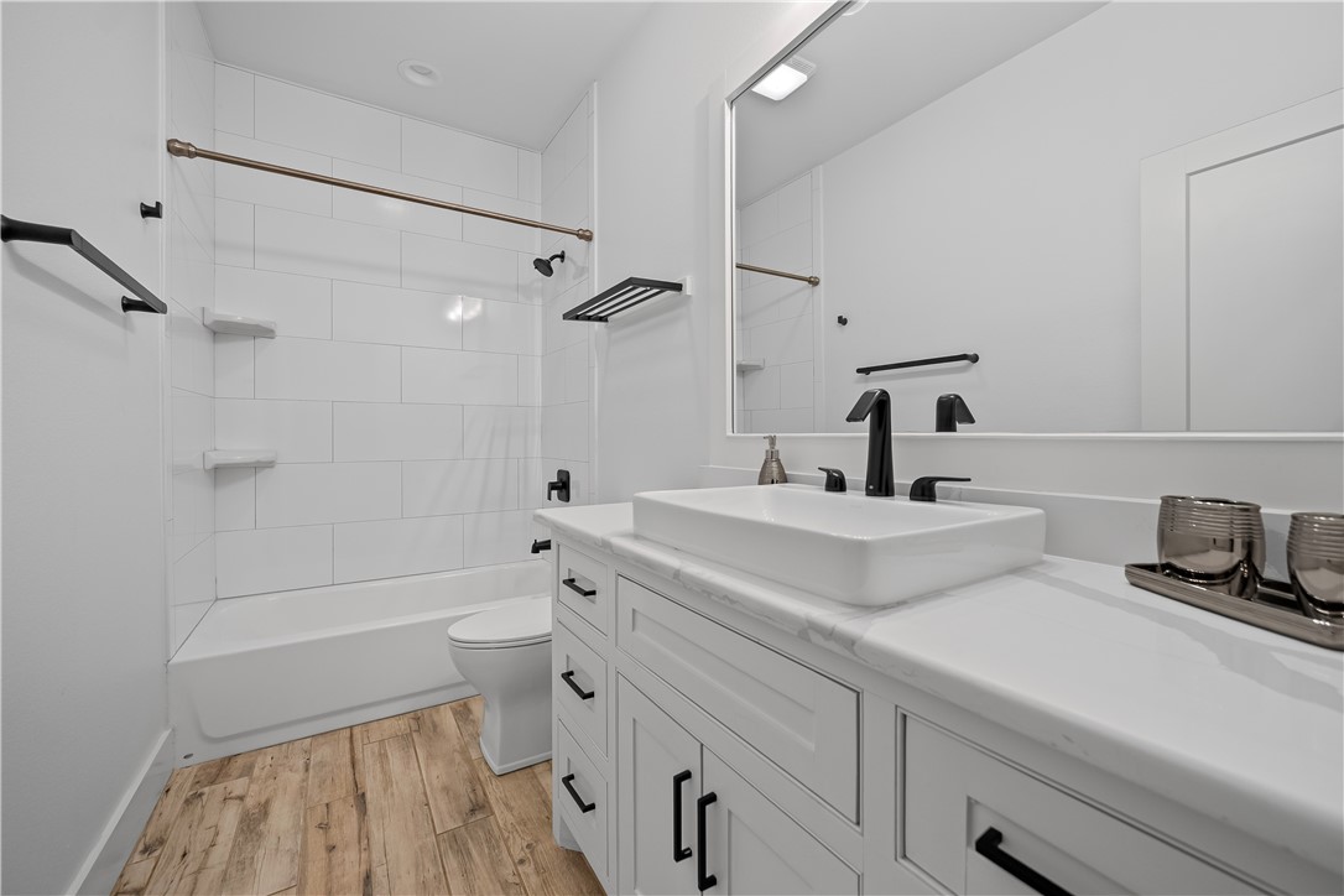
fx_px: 485
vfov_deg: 85.4
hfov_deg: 108.3
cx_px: 672
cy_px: 448
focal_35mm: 13
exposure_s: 1/30
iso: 1250
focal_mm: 9
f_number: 3.5
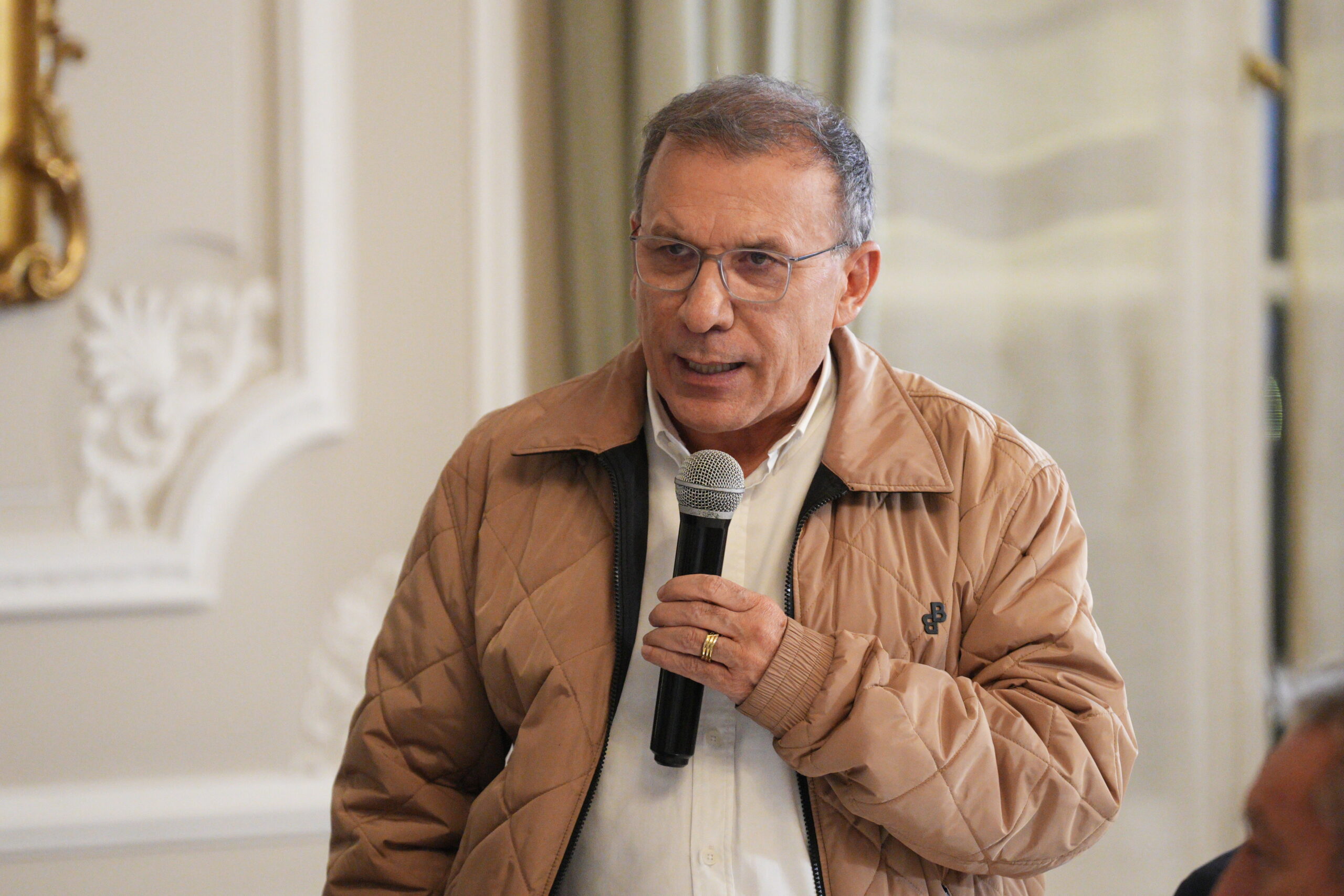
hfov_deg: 6.9
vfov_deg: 4.6
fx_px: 11200
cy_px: 448
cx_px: 672
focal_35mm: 300
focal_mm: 200
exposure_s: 1/160
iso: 5000
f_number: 2.8
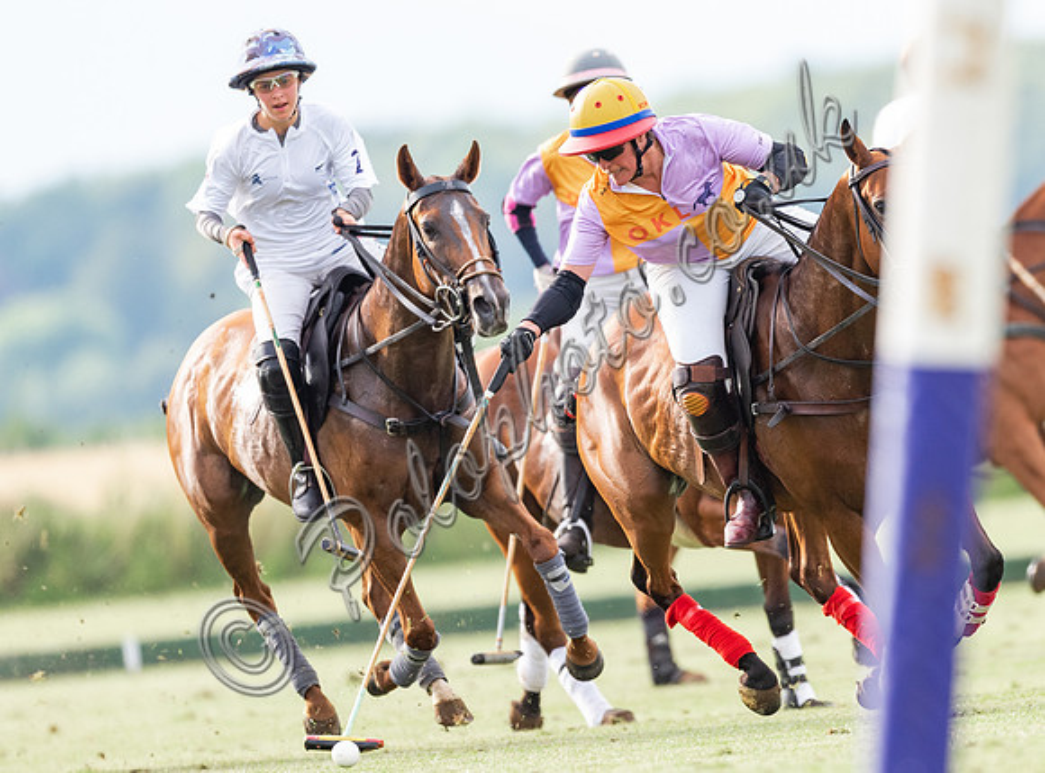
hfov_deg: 2.7
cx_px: 758
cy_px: 365
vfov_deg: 2.0
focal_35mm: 725
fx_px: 21778
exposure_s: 1/1000
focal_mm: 500
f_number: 4
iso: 800
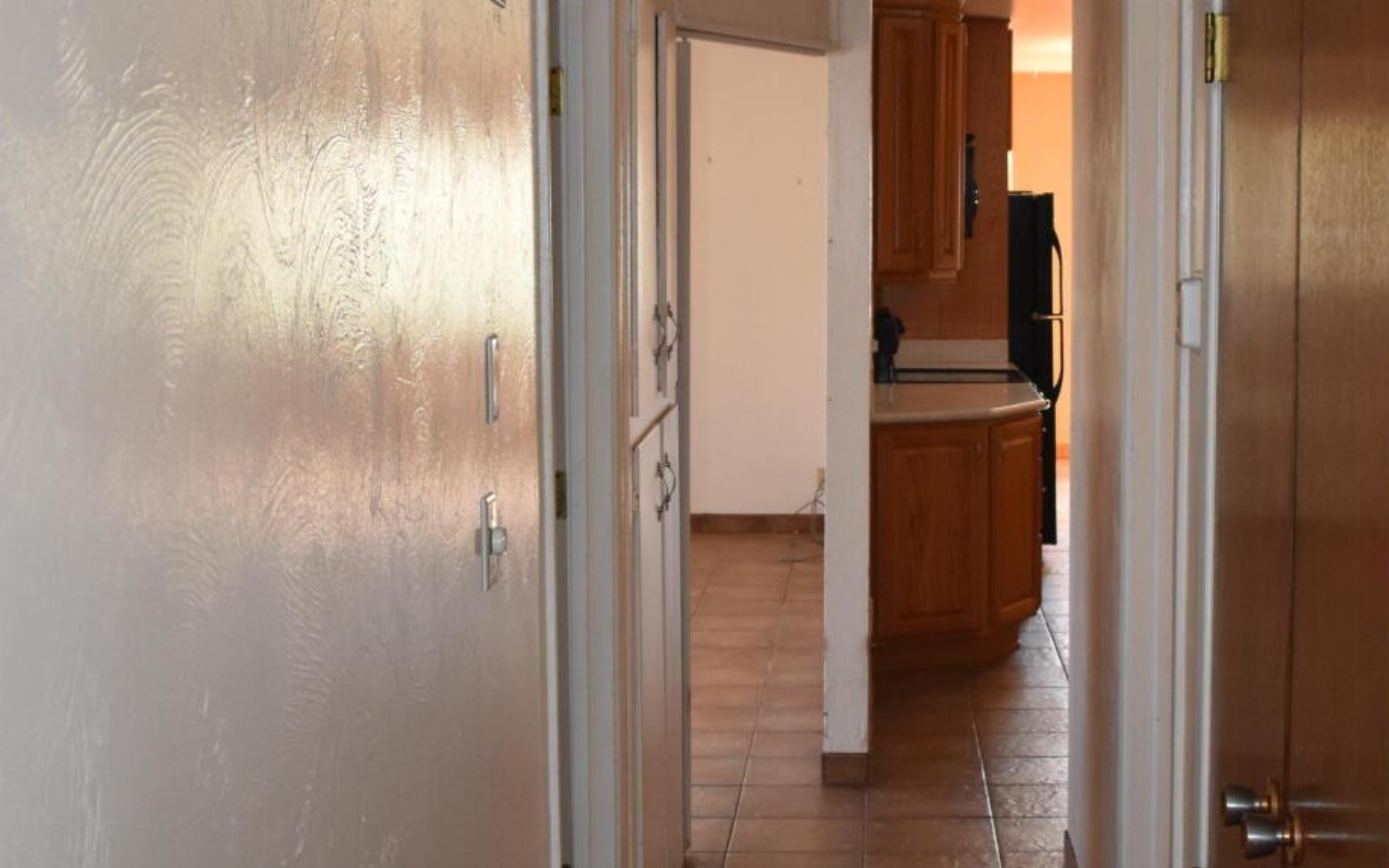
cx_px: 867
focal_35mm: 60
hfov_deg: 33.8
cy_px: 377
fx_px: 2271
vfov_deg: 21.6
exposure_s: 1/125
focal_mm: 18
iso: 800
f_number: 3.5
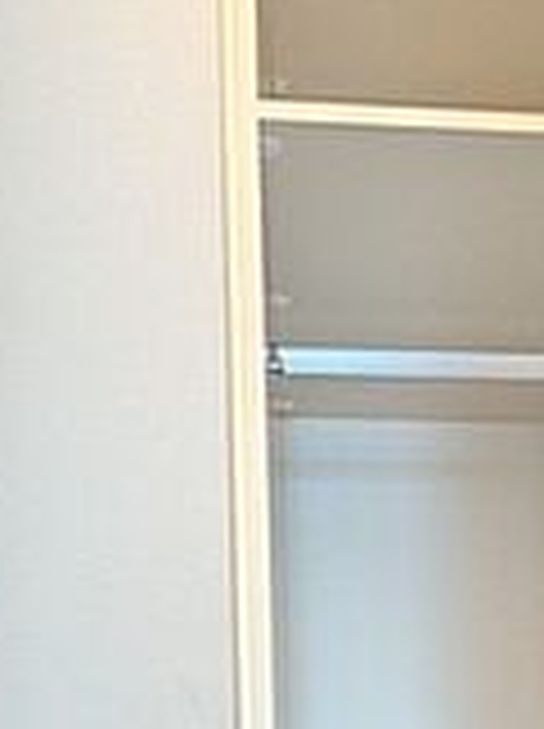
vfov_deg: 30.7
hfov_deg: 27.4
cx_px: 441
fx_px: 1092
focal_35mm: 52
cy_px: 891
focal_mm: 1.83
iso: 103
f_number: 2.2
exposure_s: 1/33.3
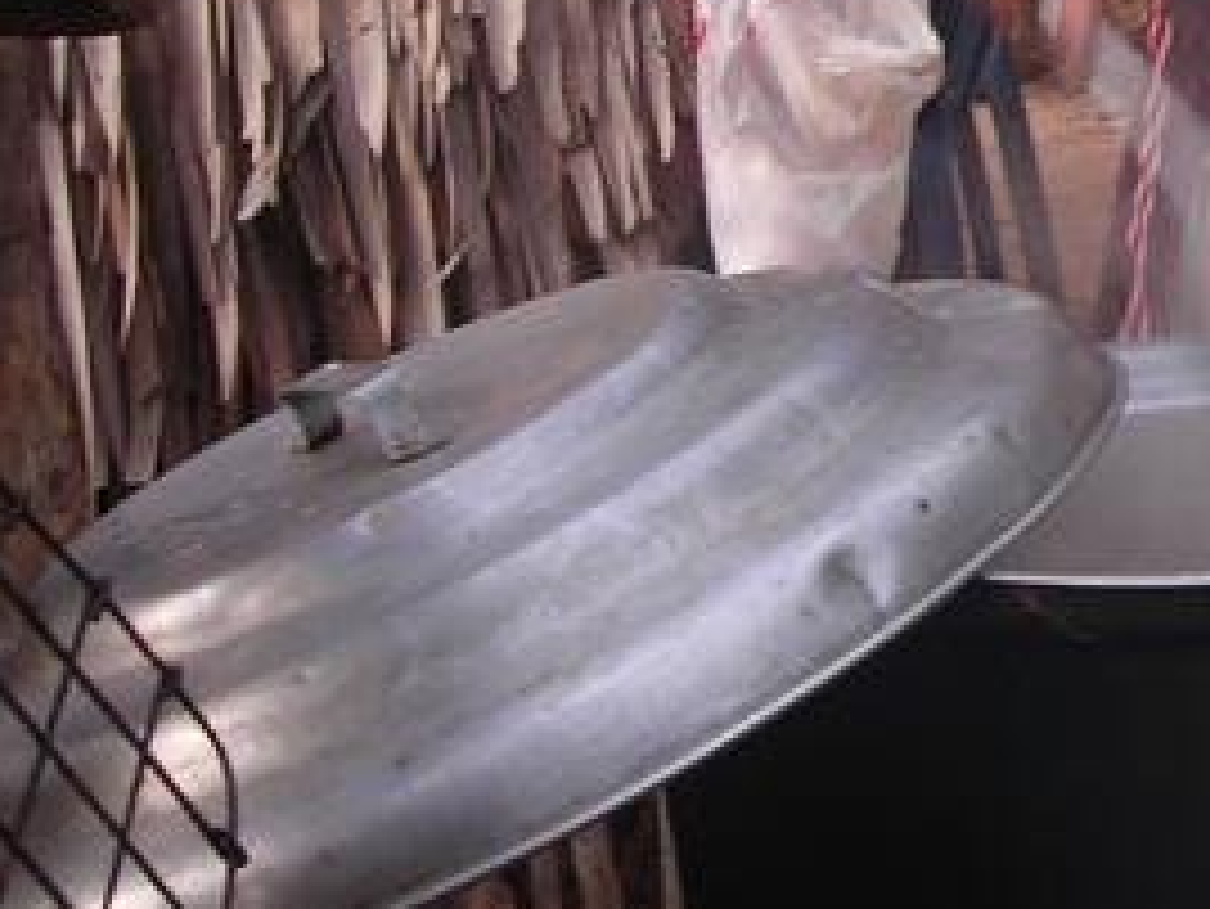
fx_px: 3952
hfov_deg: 16.6
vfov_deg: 12.9
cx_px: 1498
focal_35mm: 113
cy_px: -86
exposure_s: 1/39.6
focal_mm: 6.3
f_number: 3.2
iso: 50
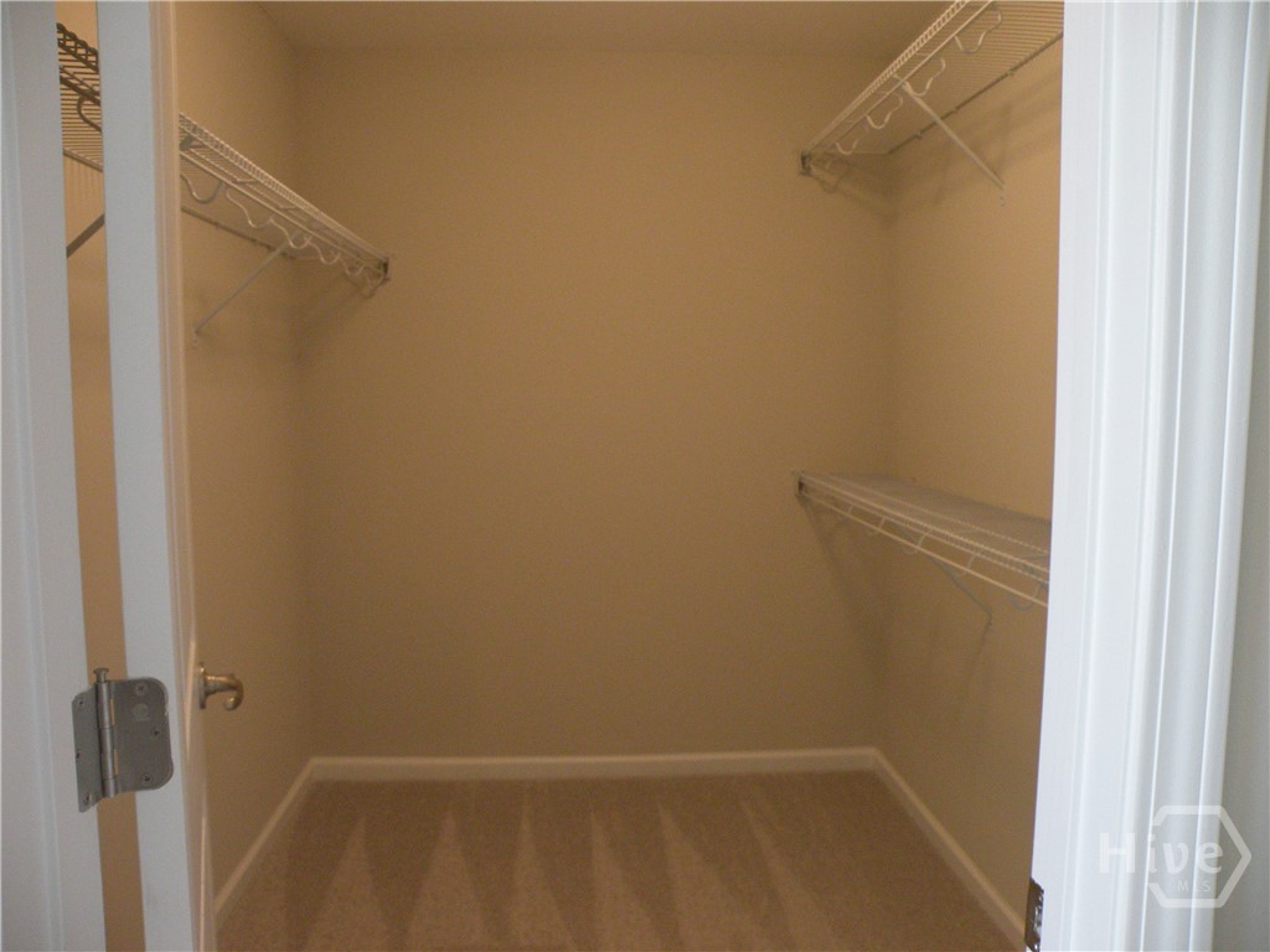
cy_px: 476
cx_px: 635
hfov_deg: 65.3
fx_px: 991
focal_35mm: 27
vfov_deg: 51.4
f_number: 2.8
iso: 266
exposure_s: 1/52.4
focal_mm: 4.7
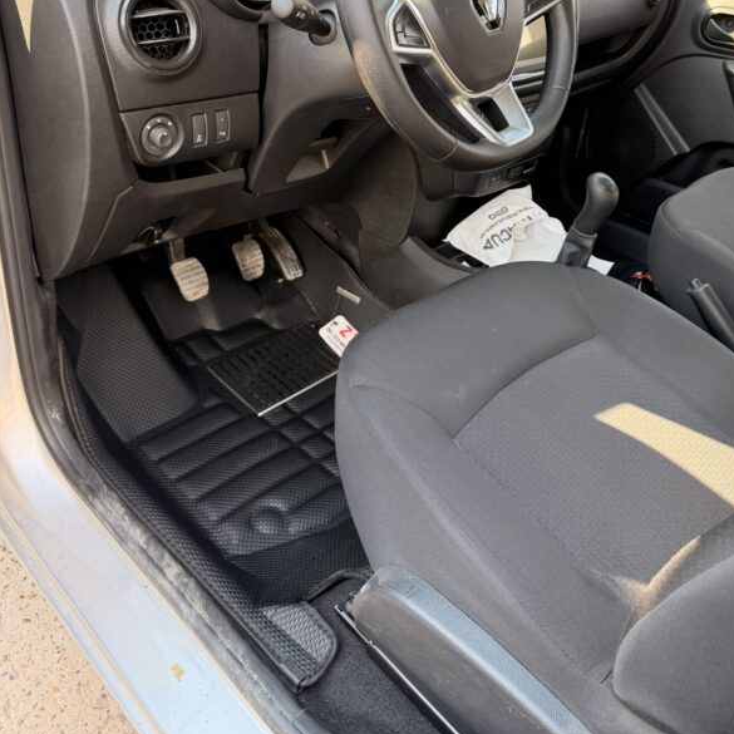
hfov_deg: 55.6
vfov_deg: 54.7
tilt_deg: -25.7
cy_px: 258
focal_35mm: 29
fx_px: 696
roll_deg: -3.5
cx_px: 374
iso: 125
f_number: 1.78
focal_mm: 6.76
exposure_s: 1/200
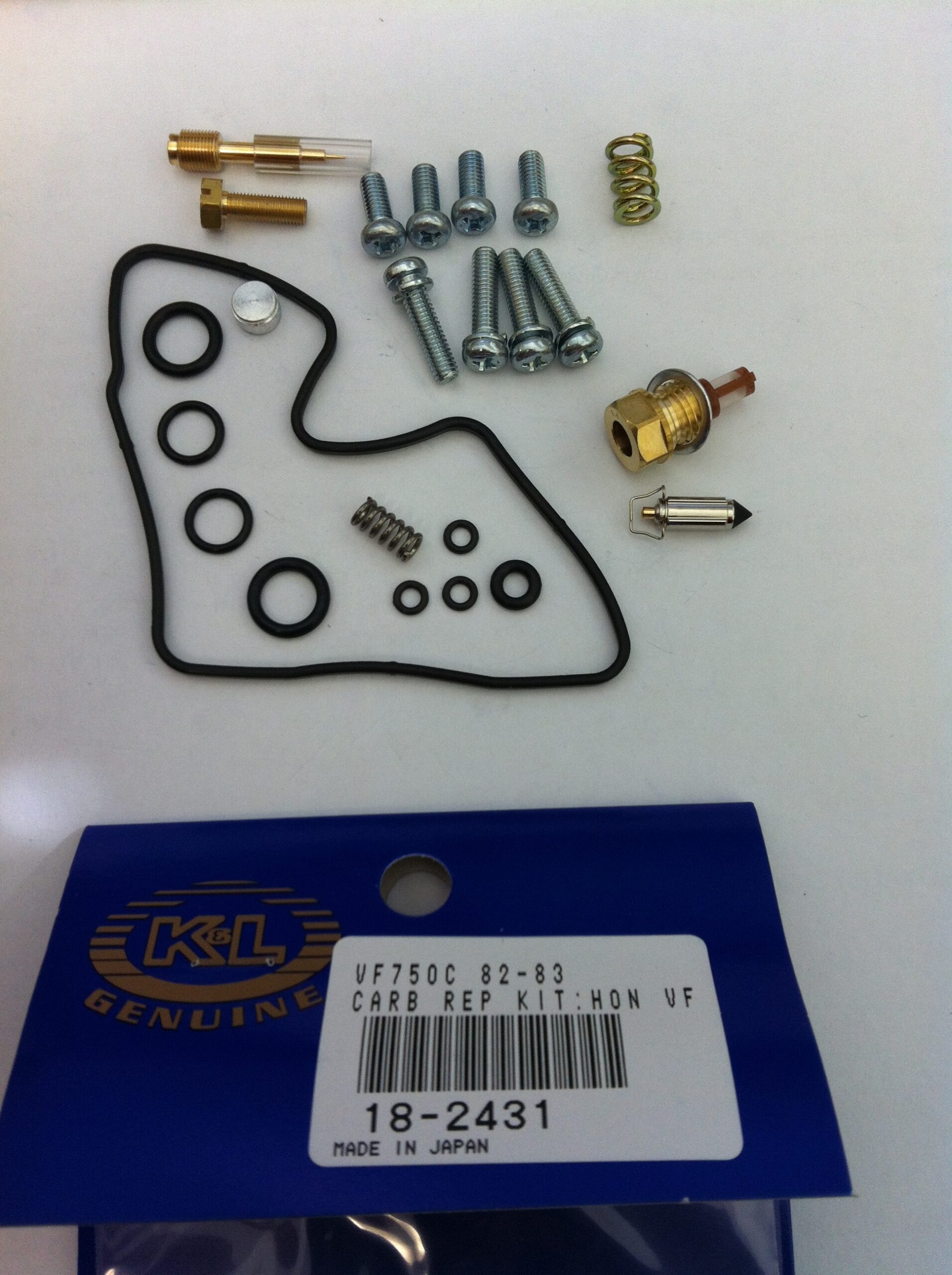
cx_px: 476
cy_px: 638
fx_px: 1287
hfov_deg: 40.6
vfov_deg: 52.7
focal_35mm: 35
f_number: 2.8
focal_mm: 3.85
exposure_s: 1/20
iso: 80
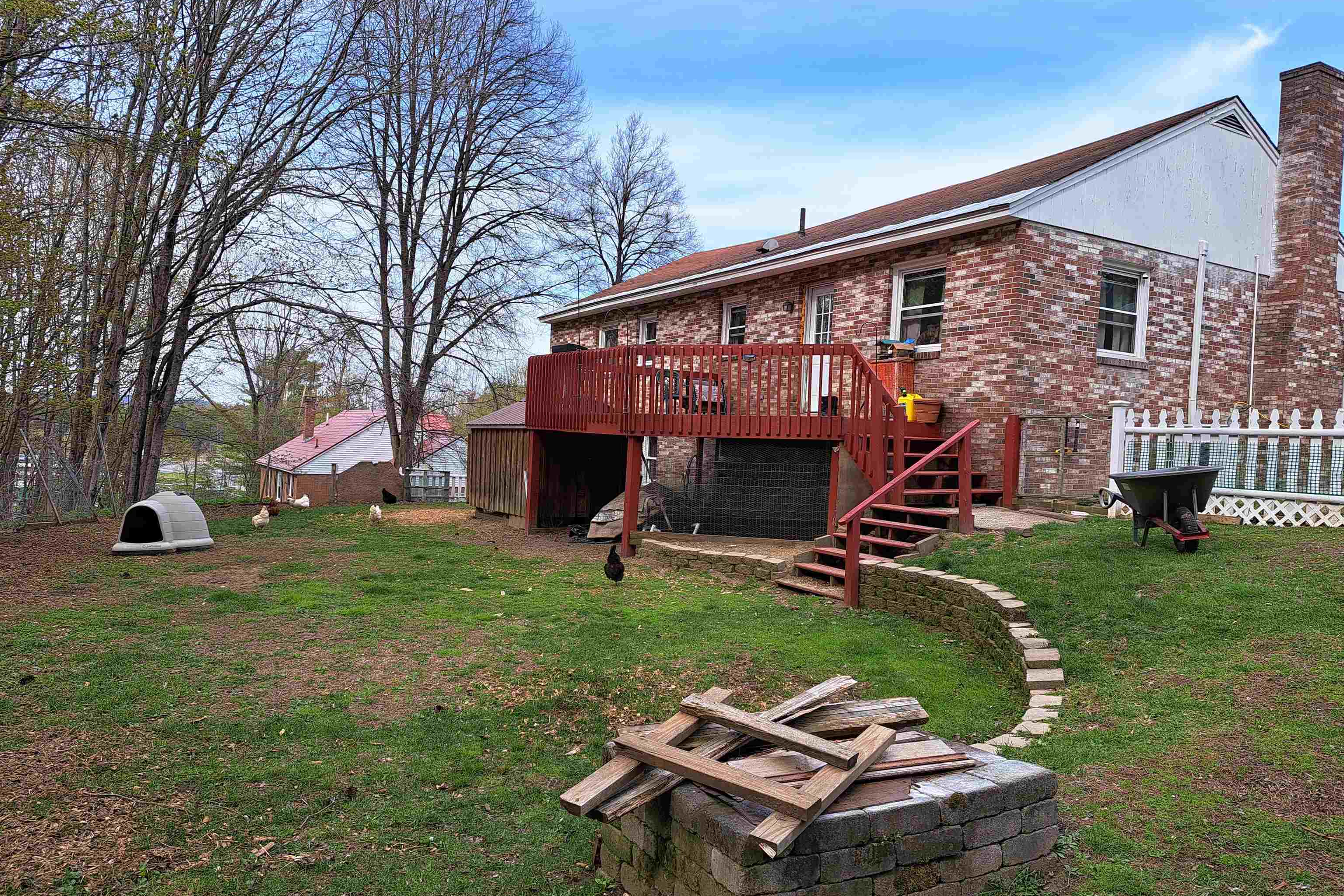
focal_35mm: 25
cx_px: 672
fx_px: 933
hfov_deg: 71.5
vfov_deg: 51.3
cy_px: 457
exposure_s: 1/574
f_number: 1.8
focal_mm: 5.23
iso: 50
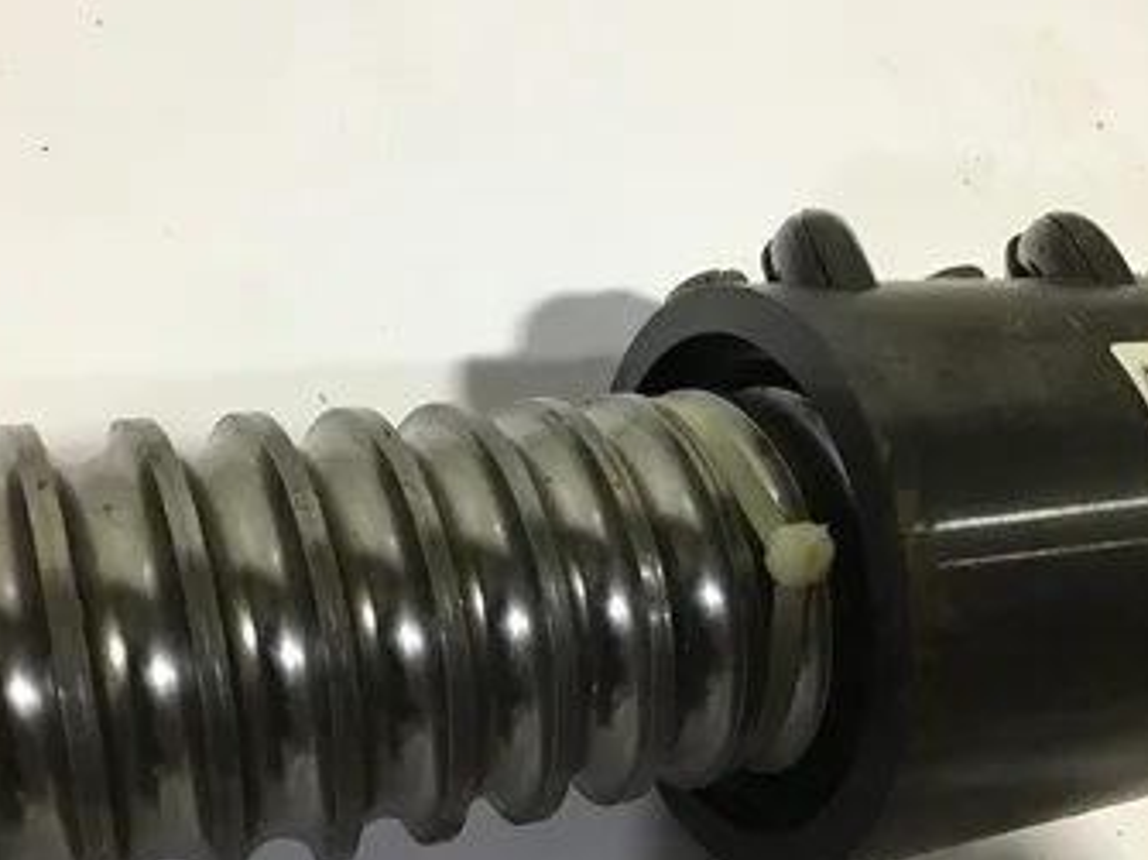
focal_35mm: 37
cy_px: 456
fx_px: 1227
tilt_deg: -53.8
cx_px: 596
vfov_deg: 38.6
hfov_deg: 50.1
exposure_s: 1/24
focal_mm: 3.3
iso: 200
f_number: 2.4
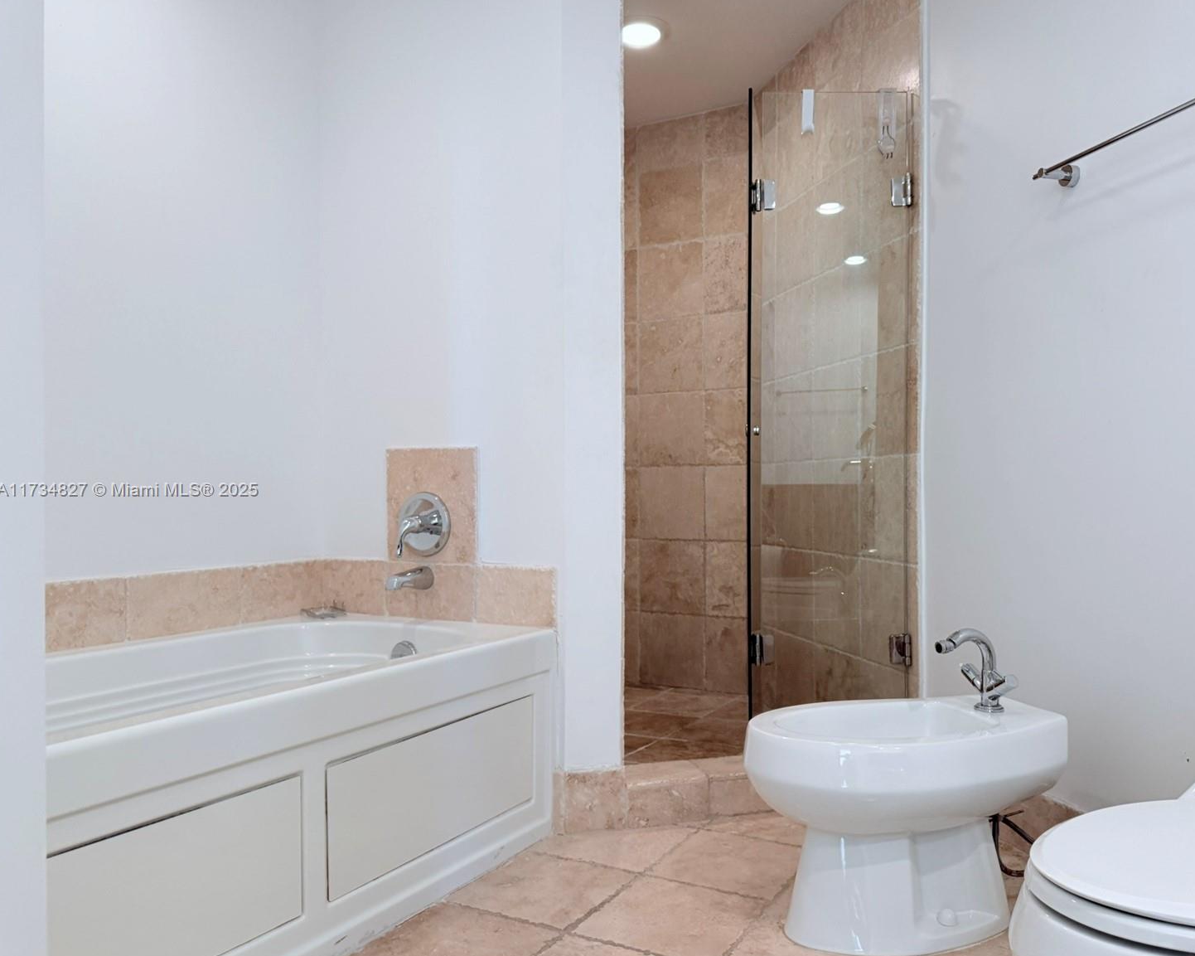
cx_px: 656
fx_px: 919
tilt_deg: -1.6
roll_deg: -2.3
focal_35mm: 26
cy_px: 491
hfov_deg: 65.9
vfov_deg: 54.9
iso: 200
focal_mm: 6.76
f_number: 1.78
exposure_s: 1/120
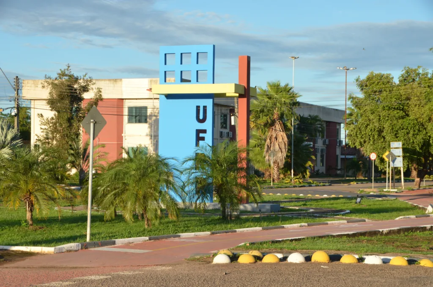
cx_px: 216
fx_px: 1656
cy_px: 144
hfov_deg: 14.9
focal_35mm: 138
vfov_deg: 9.9
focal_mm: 92
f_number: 11
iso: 640
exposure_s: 1/500
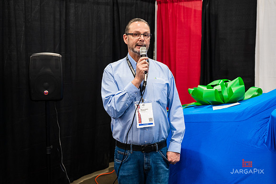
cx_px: 139
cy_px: 88
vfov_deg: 27.9
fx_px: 370
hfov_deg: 40.9
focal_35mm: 48
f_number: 4
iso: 4000
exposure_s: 1/200
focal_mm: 44
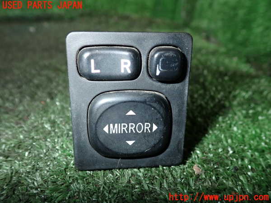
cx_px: 136
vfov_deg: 46.8
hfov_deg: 60.0
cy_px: 102
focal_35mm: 30
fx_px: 235
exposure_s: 1/30
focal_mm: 5.4
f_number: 6.3
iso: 200
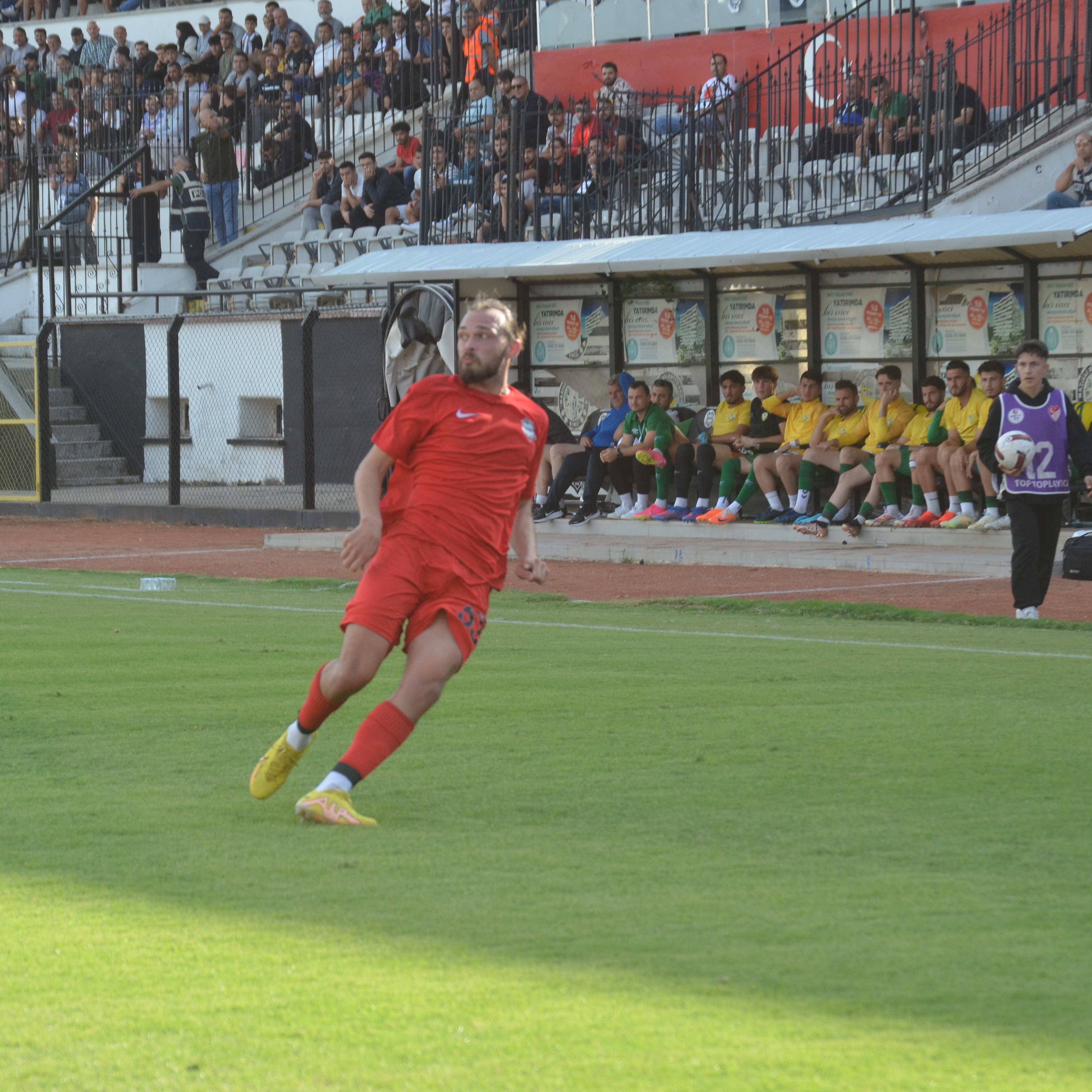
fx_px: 6888
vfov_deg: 9.1
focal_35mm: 193
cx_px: 448
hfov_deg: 9.1
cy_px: 546
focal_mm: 100
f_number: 5
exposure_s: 1/1250
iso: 640
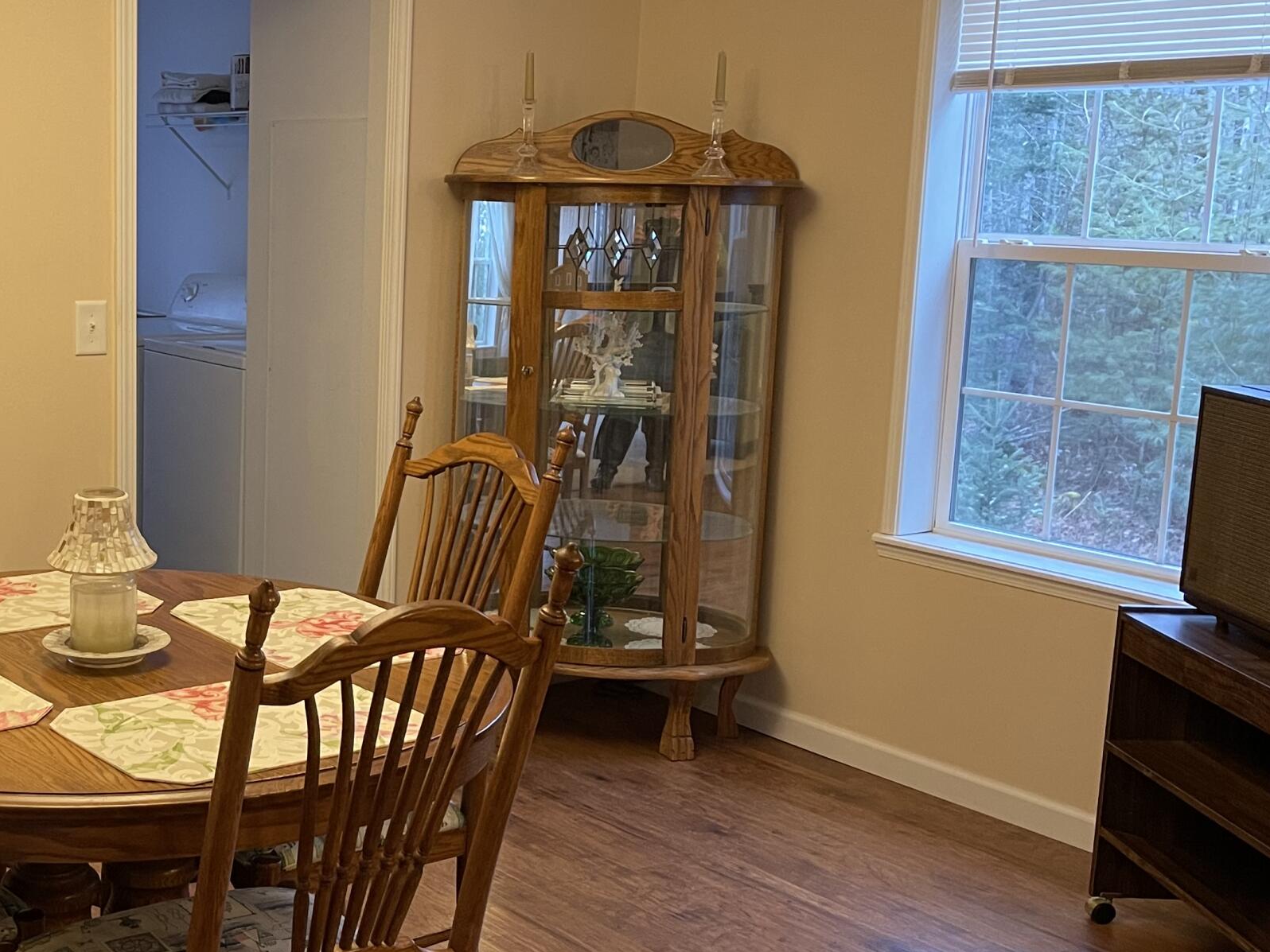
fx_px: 1724
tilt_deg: -10.6
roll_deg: -0.9
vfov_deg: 30.9
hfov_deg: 39.0
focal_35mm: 47
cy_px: 462
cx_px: 263
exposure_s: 1/60
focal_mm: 5.1
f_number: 1.6
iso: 320
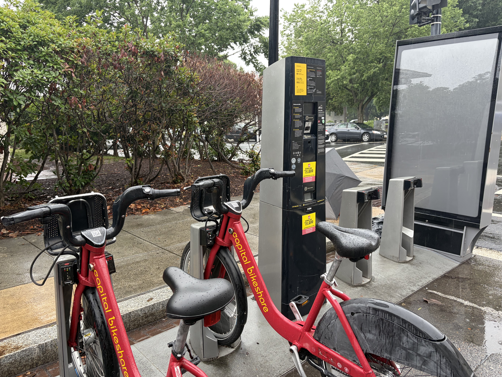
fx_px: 392
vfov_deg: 51.3
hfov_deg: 65.3
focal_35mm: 27
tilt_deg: -8.6
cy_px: 196
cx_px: 247
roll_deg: +0.8
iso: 80
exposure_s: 1/122
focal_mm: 5.96
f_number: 1.6
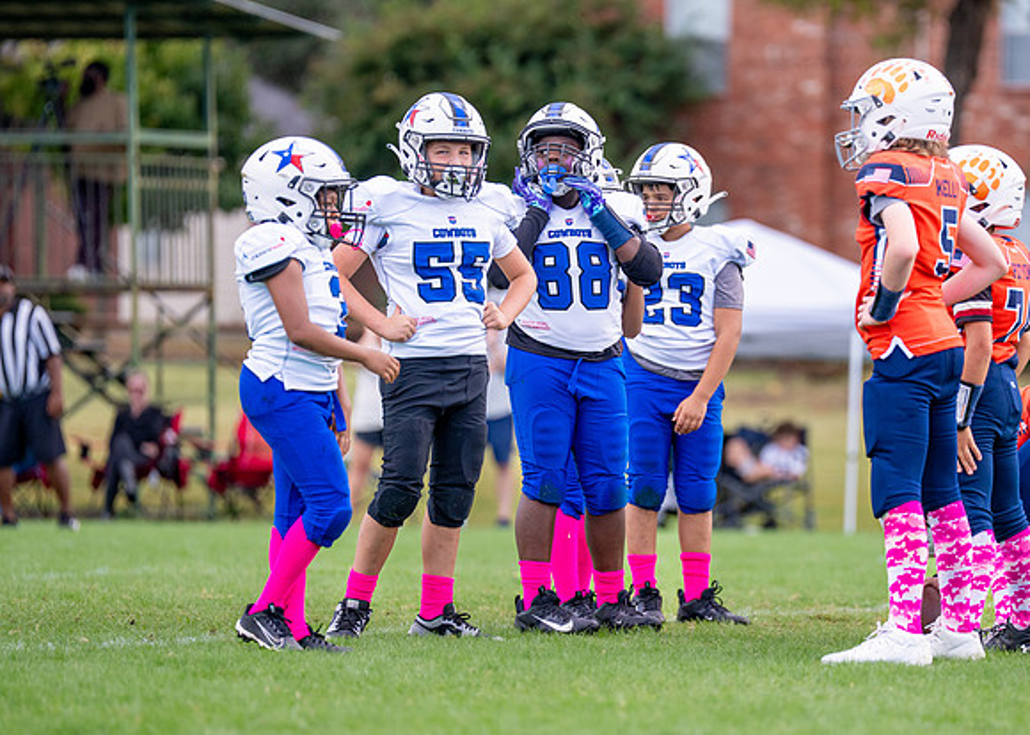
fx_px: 8379
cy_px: 386
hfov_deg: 7.0
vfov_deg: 5.0
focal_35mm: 287
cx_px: 703
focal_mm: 200
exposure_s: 1/2500
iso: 500
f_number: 2.8
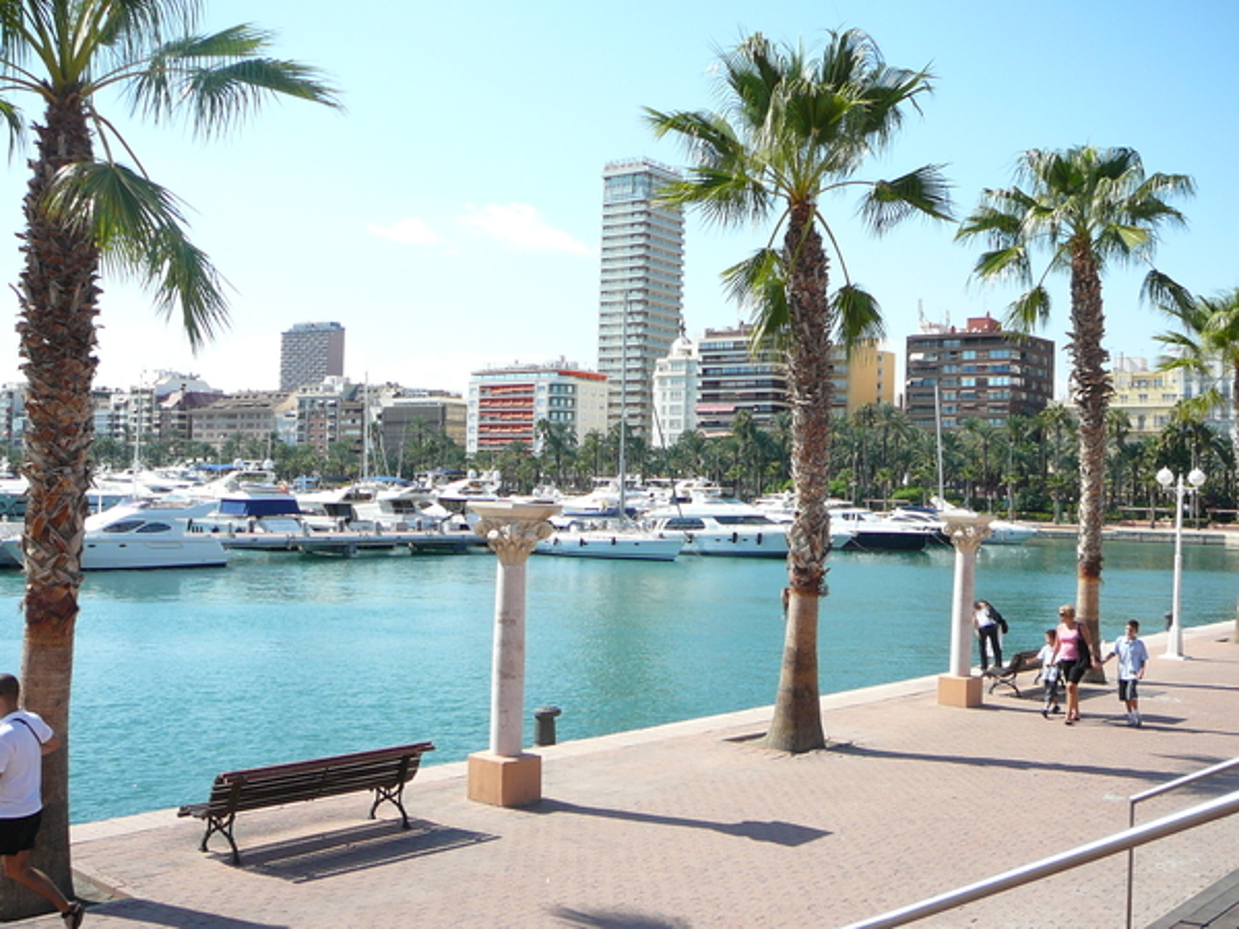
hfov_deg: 52.6
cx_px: 620
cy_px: 464
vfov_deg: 40.7
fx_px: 1253
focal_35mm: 35
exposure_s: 1/1000
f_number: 2.8
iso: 80
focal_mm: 5.2
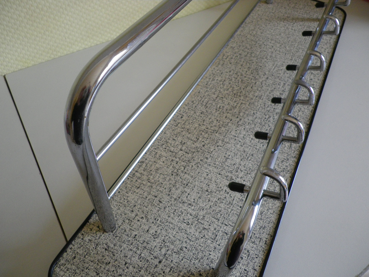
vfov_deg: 49.7
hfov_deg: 63.4
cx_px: 184
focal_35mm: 28
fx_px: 298
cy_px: 138
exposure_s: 1/60
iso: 160
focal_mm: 4.9
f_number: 2.6
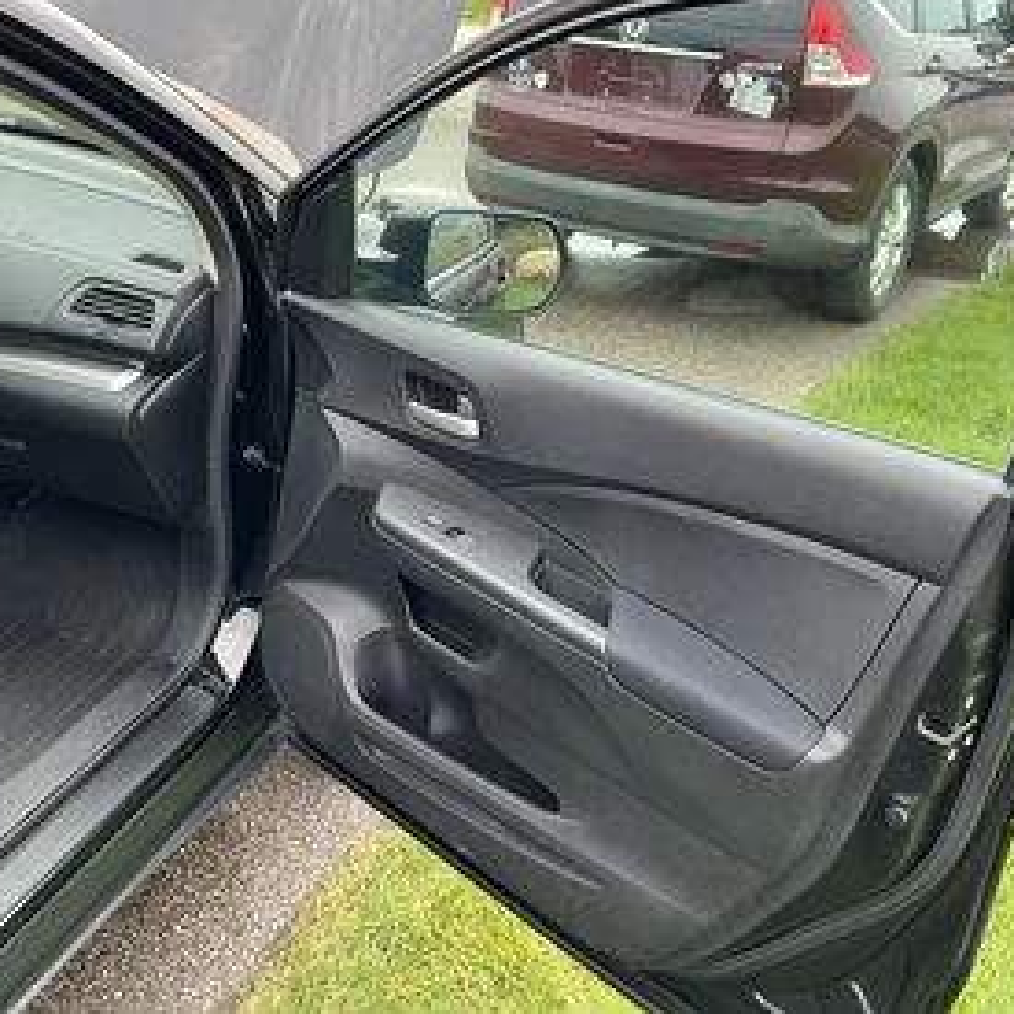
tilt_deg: -21.7
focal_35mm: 36
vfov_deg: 46.0
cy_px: 465
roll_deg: -5.8
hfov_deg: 45.7
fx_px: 1193
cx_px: 383
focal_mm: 3
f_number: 1.8
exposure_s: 1/122
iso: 20
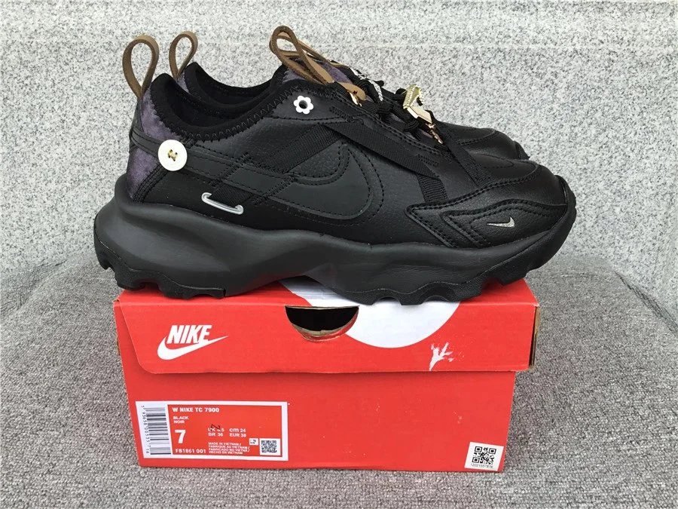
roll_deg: -0.7
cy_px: 254
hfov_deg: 58.4
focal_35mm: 31
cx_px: 339
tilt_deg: -21.8
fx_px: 607
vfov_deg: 45.4
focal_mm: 3.3
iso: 25
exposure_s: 1/110
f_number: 2.4
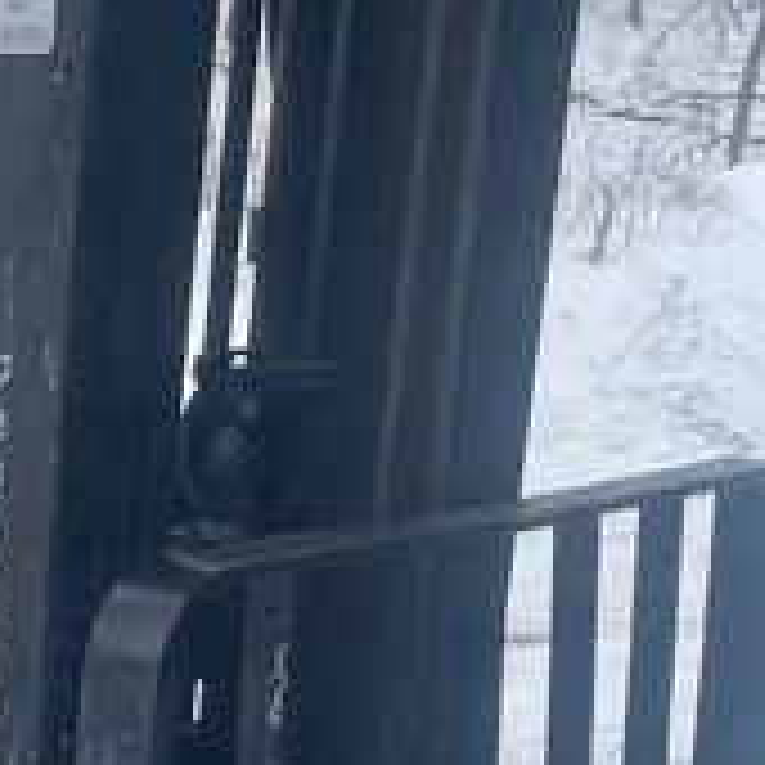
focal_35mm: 99
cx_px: -405
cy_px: 709
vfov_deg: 17.3
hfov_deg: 16.0
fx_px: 2475
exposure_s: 1/1276
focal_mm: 4.2
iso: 32
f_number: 1.6
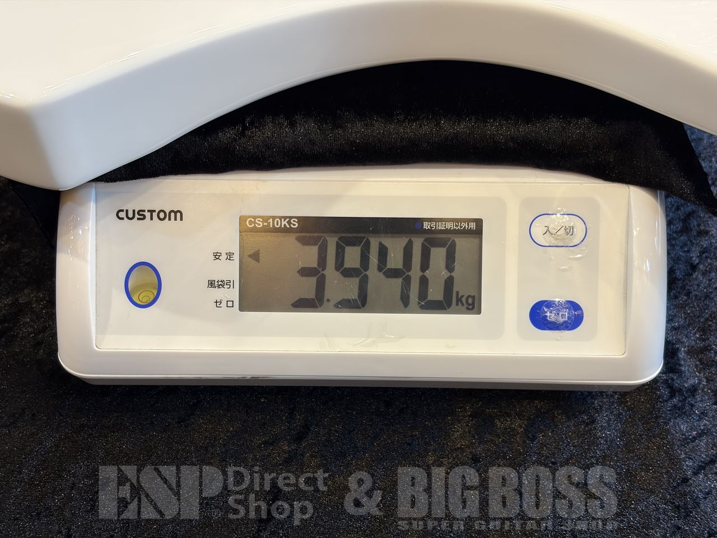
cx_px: 358
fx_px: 1077
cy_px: 269
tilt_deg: -50.3
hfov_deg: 36.8
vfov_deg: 28.0
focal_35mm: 52
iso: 125
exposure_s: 1/60
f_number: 1.6
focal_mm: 5.96
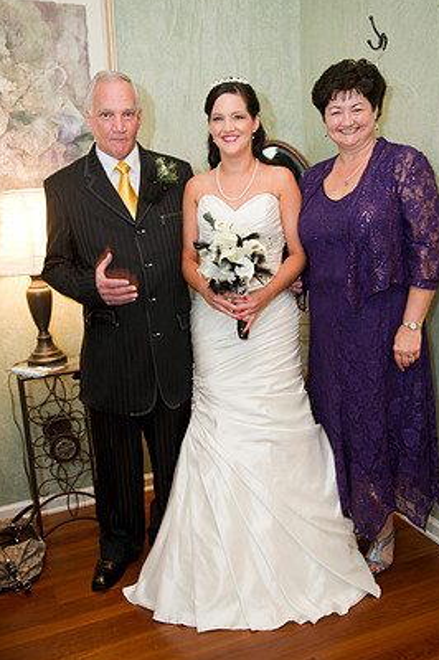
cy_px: 335
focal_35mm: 36
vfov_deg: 53.2
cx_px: 234
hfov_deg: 36.8
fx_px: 660
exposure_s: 1/125
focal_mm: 32
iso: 800
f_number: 2.8
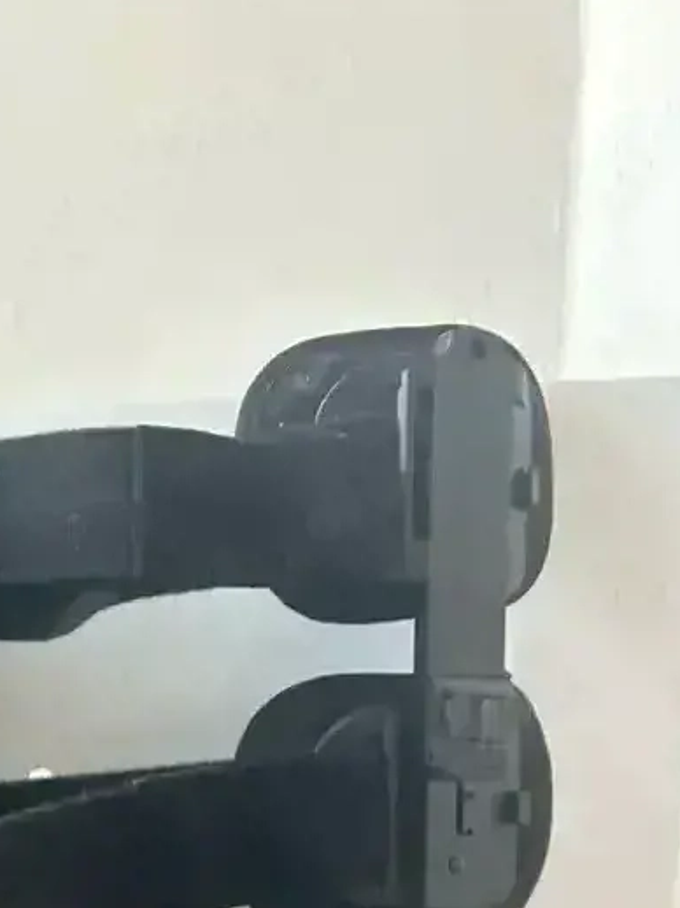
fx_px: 1756
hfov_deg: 20.3
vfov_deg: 25.3
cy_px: 1155
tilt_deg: -14.7
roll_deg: +1.3
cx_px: -172
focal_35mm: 67
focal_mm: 5.7
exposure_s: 1/60
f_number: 1.5
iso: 250
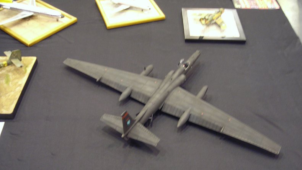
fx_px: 336
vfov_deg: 28.2
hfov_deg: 48.4
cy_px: 108
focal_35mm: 42
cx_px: 153
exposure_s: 1/4
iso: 173
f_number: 3.2
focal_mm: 6.3
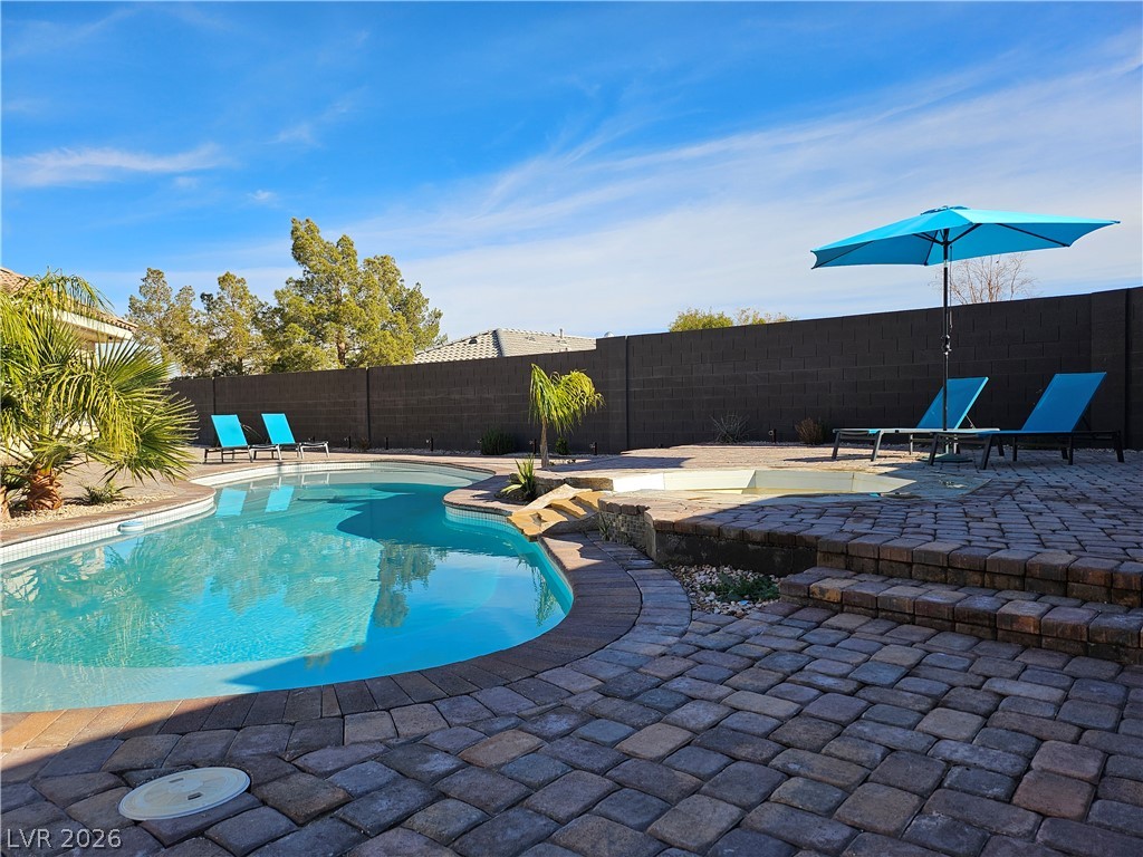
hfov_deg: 71.6
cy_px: 428
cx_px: 572
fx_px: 792
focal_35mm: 24
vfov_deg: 56.8
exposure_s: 1/2760
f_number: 1.8
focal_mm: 5
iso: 50
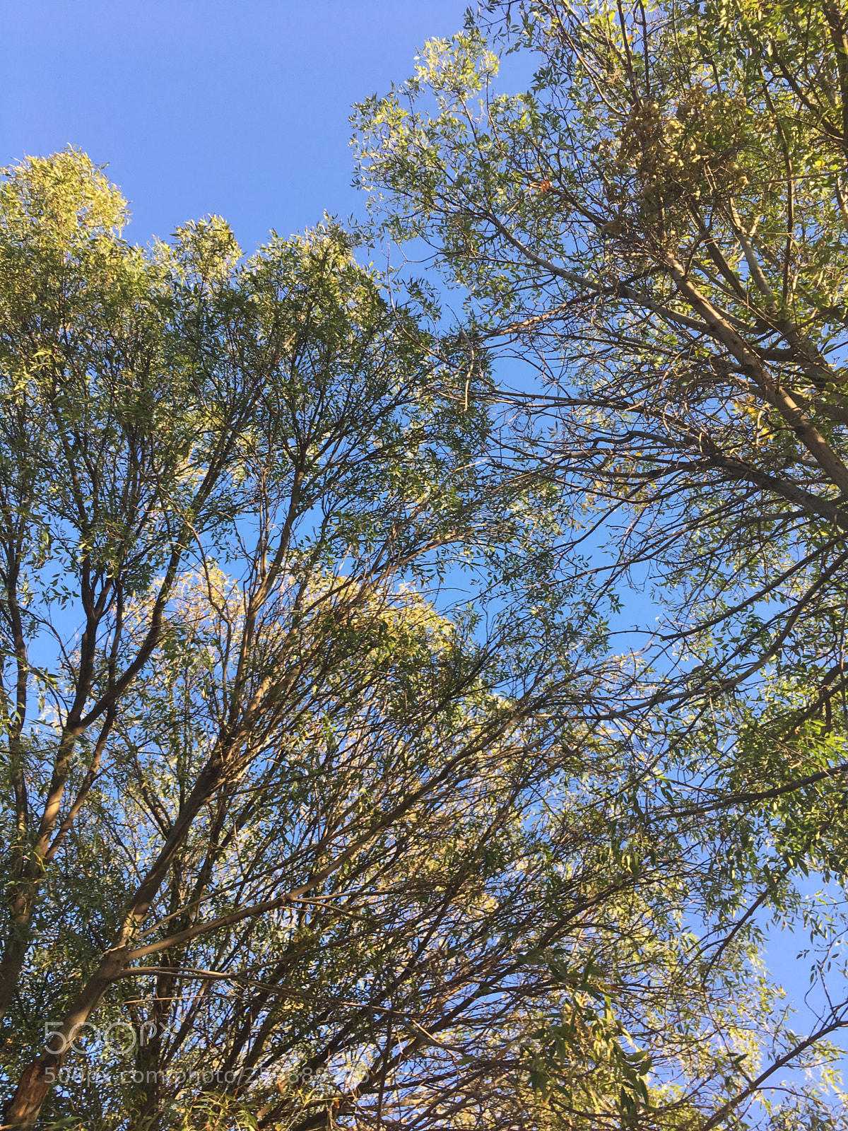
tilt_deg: +70.1
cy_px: 566
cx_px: 424
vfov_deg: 61.7
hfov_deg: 48.2
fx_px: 947
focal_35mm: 29
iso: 25
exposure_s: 1/254
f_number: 2.2
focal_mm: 4.15
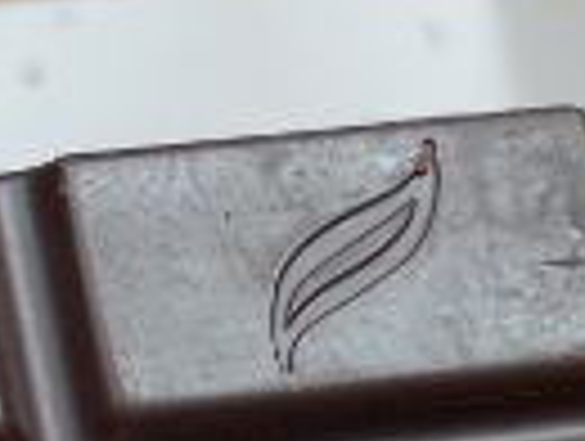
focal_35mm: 135
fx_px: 2286
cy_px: 673
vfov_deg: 10.6
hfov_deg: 14.4
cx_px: 14
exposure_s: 1/50
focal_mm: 5.8
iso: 80
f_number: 3.5
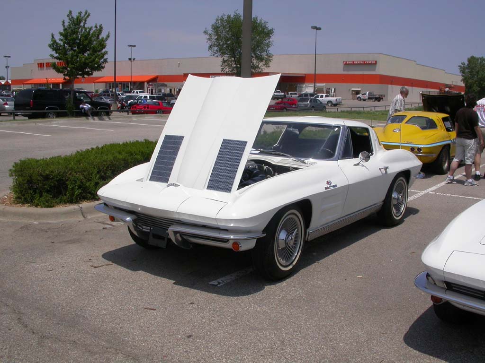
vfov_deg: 37.7
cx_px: 242
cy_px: 182
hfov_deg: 49.0
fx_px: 532
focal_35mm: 38
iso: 100
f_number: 7.5
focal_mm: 7.85
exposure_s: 1/769
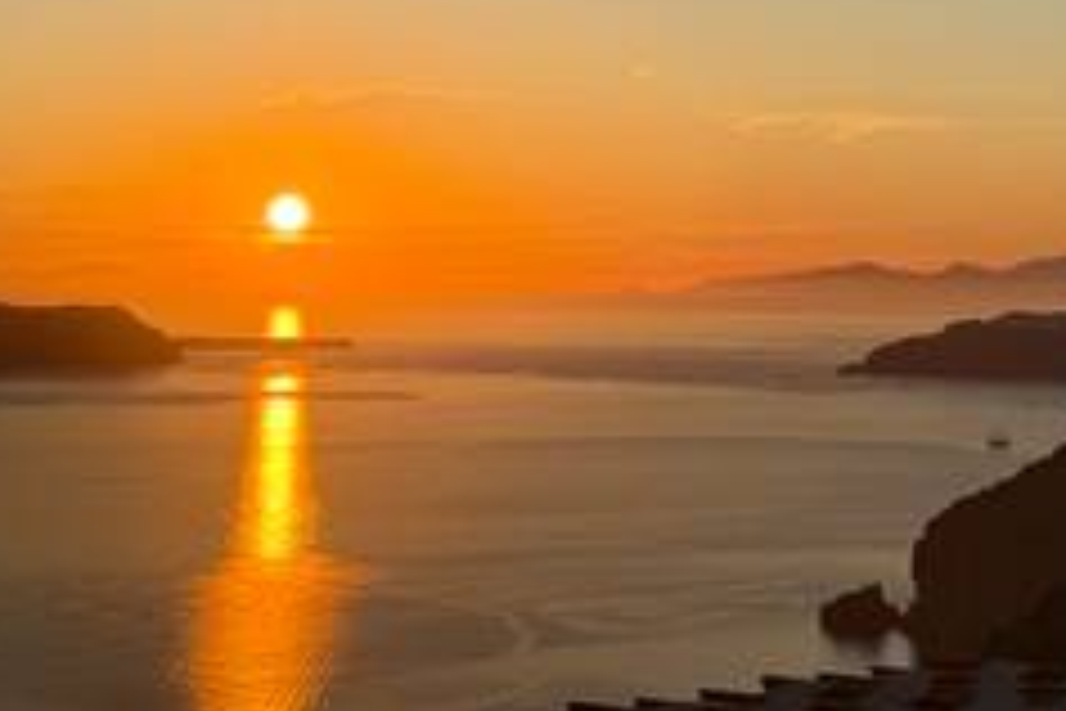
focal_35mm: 101
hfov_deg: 19.8
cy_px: -50
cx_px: 981
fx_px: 2990
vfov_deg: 13.3
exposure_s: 1/4878
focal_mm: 6.76
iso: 64
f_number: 1.78
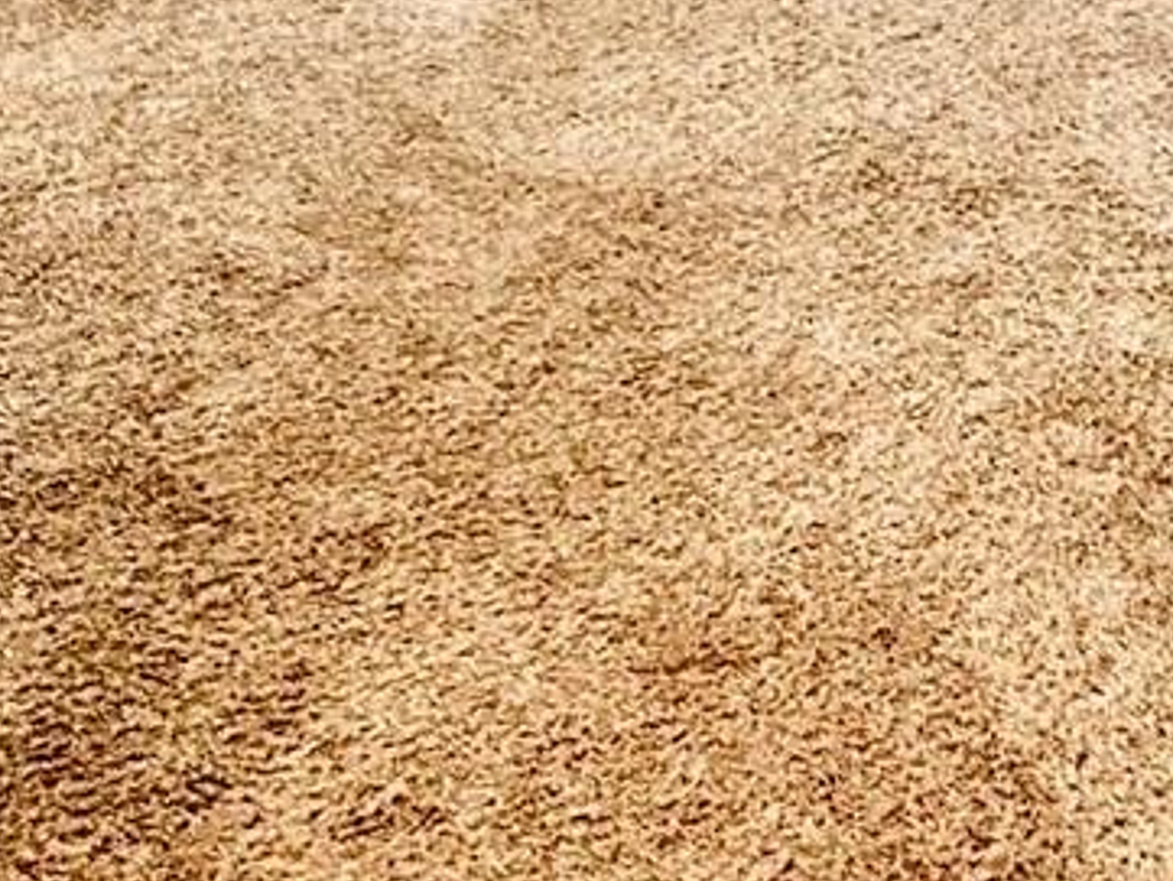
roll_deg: -0.4
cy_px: -936
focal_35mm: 62
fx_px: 2102
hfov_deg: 29.1
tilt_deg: +0.5
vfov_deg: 16.8
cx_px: 1179
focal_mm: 2.22
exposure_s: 1/120
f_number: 2.2
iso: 200
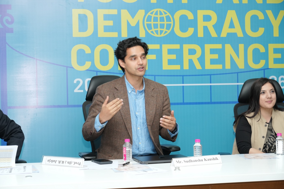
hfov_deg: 27.3
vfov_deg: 18.4
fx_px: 584
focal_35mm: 74
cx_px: 142
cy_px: 94
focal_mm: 74
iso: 2000
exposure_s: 1/160
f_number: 5.6
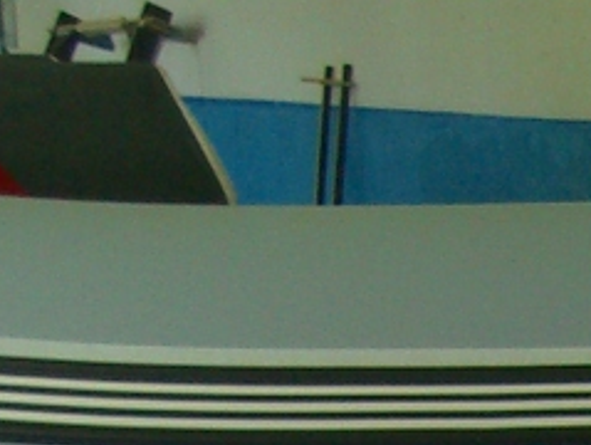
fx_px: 4343
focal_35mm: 254
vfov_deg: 5.6
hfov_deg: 7.2
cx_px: 1523
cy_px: 1194
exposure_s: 1/60
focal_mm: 7.9
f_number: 2.8
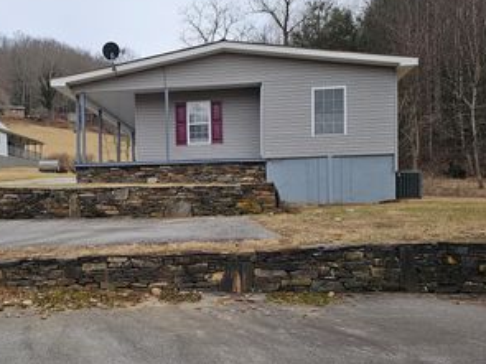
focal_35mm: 39
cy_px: 205
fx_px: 547
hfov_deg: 47.4
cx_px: 176
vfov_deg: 36.7
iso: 10
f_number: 1.7
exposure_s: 1/353
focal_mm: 6.3
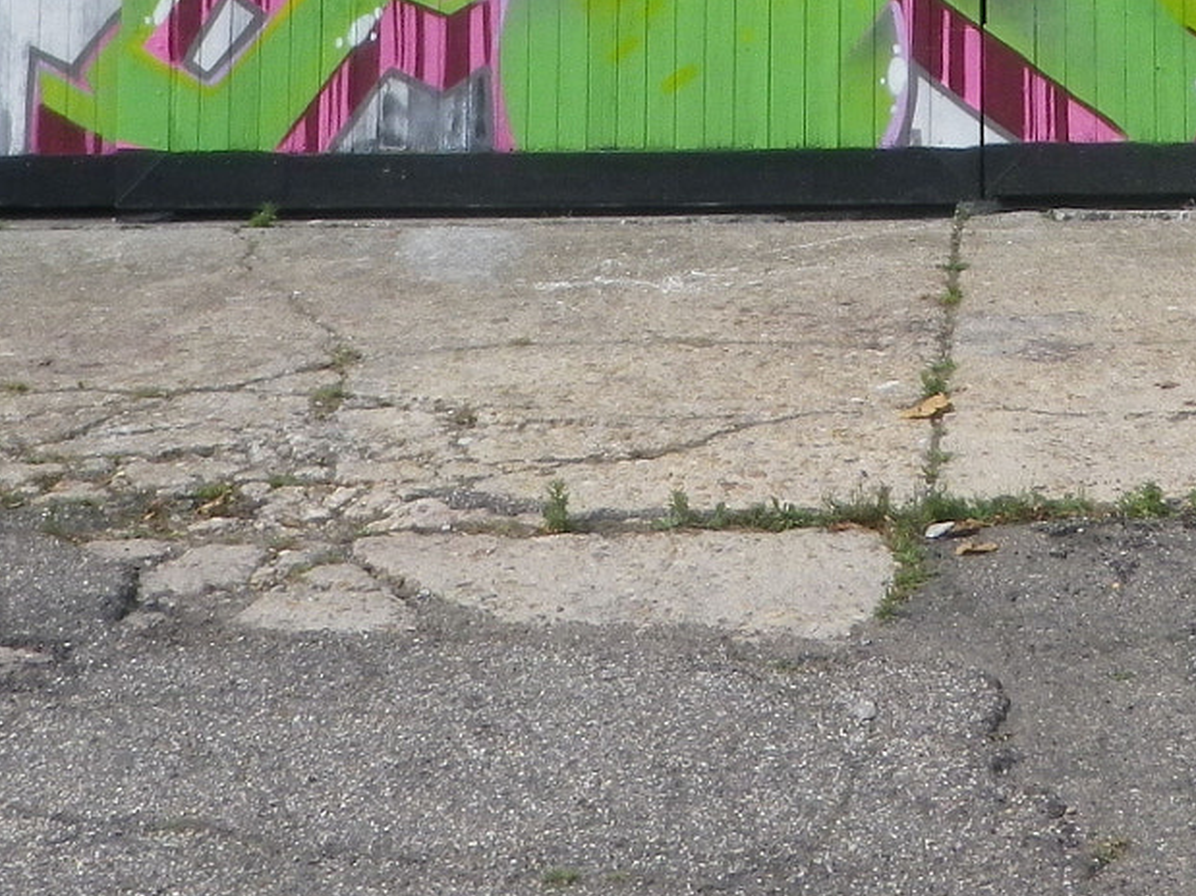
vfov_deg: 14.2
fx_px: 3316
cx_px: 1034
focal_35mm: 96
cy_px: -546
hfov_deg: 20.1
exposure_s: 1/640
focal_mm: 5.2
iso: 100
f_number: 3.7
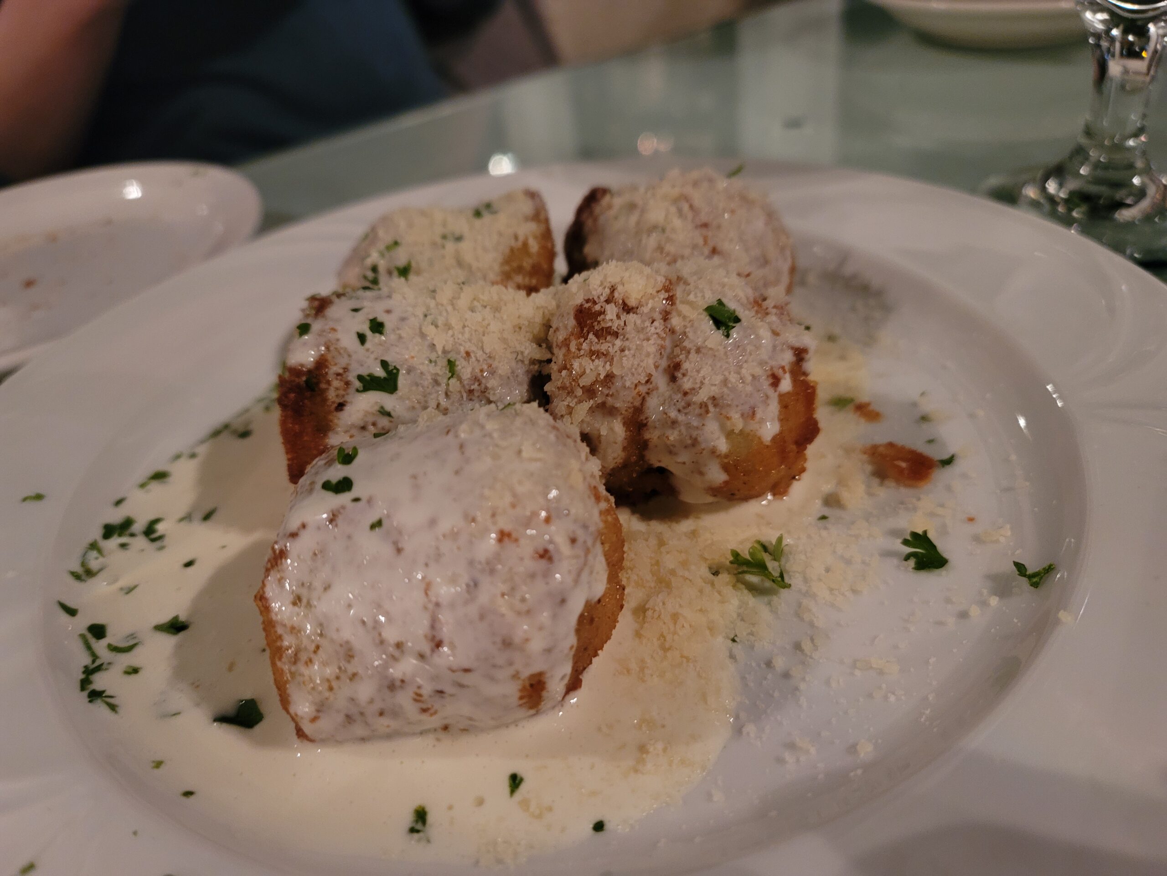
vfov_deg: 54.9
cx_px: 584
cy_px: 438
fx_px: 843
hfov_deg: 69.4
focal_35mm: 25
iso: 640
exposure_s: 1/24
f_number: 1.8
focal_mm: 7
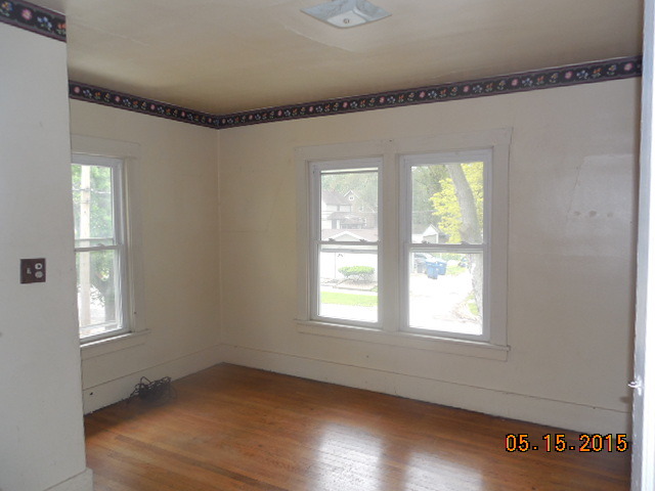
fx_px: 473
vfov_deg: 54.9
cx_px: 328
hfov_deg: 69.4
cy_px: 246
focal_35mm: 25
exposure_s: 1/60
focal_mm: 4.5
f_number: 3.3
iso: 125
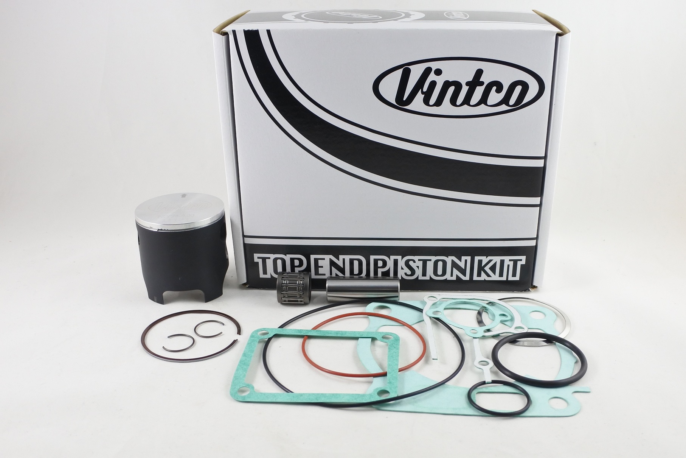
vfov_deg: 47.9
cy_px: 229
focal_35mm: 27
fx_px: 515
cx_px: 343
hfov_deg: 67.4
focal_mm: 10
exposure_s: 1/125
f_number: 3.5
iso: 450
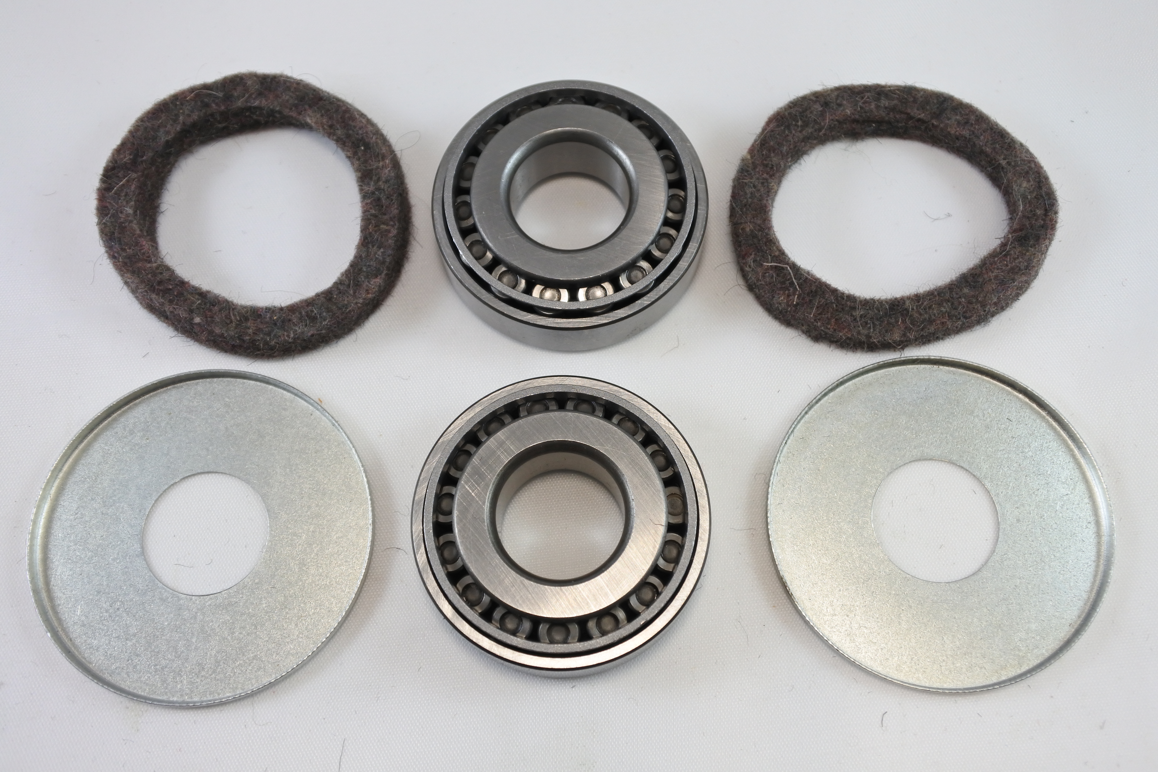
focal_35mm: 38
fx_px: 1222
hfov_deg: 50.7
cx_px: 579
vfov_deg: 35.1
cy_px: 386
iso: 400
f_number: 4
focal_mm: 14.3
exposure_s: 1/200
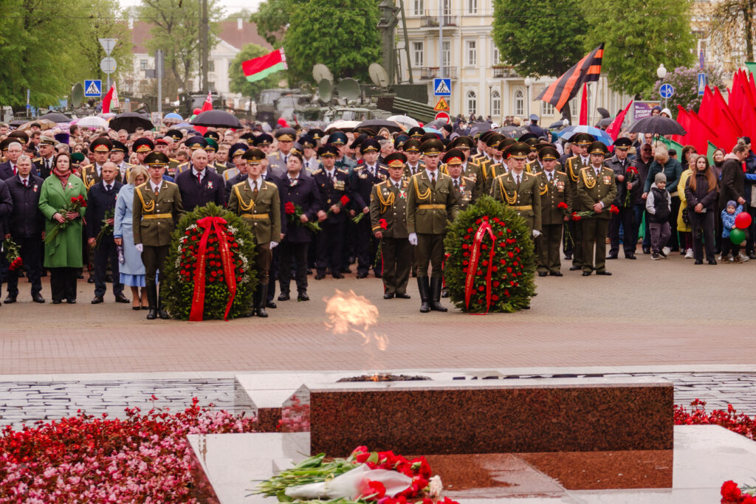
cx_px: 378
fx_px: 2037
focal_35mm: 97
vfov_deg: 14.1
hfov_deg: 21.0
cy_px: 252
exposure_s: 1/160
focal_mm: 35.68
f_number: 3.5
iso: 100
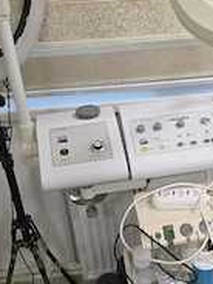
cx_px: 159
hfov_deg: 28.7
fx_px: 410
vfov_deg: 38.0
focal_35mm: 50
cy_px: 174
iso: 80
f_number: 1.4
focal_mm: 6.5
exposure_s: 1/101
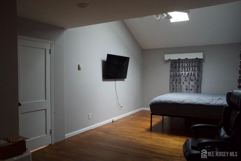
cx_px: 120
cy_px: 80
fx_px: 195
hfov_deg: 63.3
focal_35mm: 29
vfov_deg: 44.7
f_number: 20
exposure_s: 1/30
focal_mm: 29.2
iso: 25600
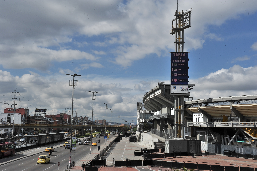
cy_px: 86
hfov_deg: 41.1
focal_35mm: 48
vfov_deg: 28.0
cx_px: 128
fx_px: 342
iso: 200
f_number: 22
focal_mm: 48
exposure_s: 1/160
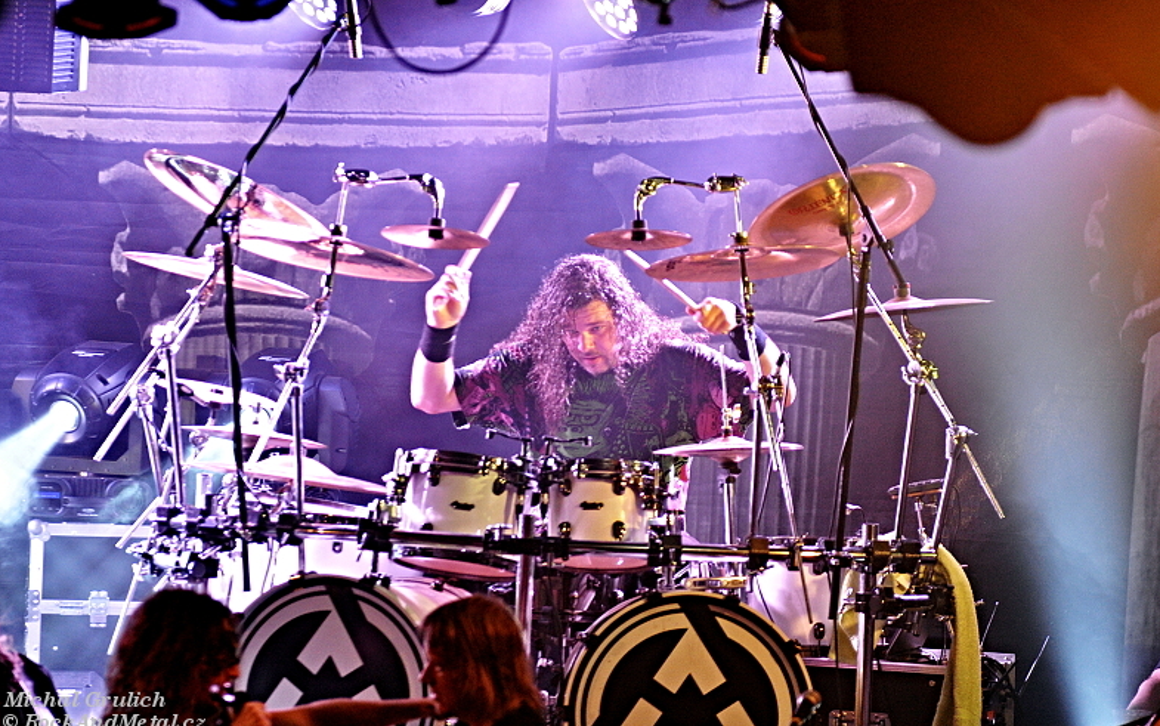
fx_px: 9834
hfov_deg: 6.8
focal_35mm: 311
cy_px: 344
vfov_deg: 4.2
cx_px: 584
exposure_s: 1/125
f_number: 2.8
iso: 800
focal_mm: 200
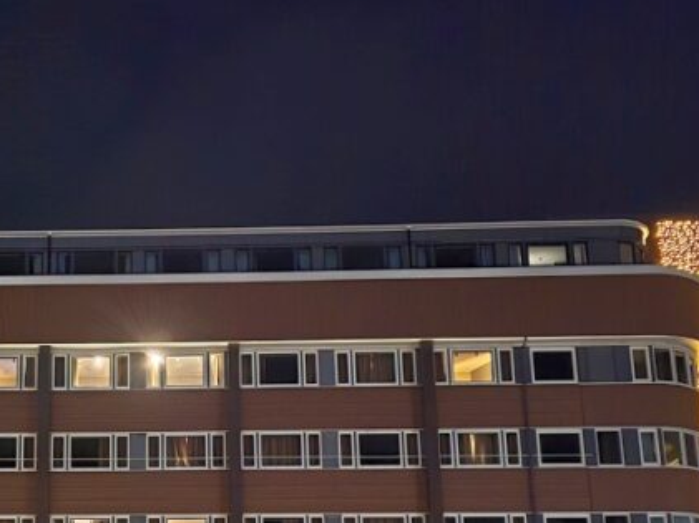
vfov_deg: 24.5
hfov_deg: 32.9
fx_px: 1130
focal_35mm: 56
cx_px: 91
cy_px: 558
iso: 2500
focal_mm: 6.3
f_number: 1.7
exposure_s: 1/33
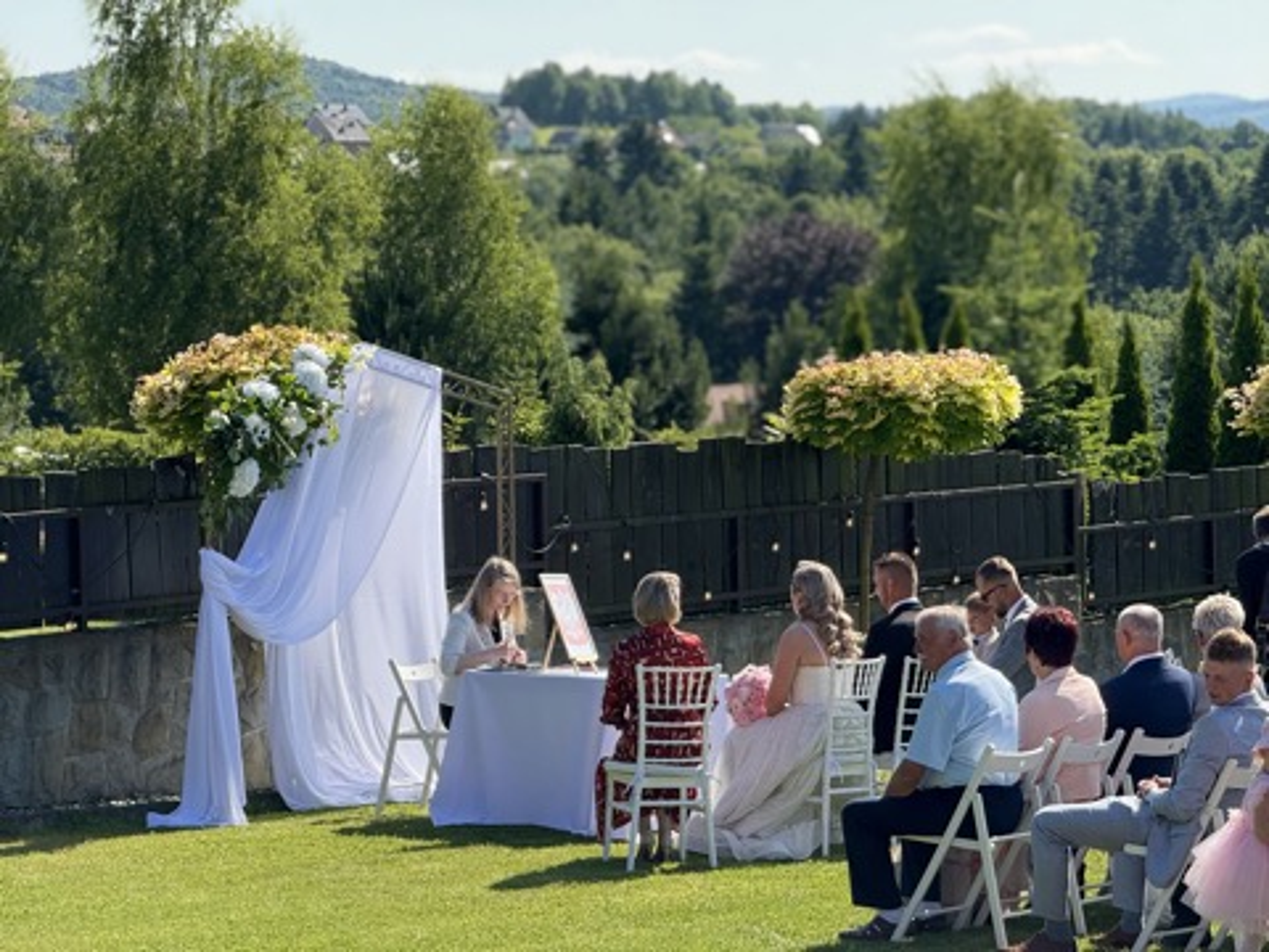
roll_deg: +0.5
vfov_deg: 12.3
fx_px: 4399
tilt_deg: -2.8
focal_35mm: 120
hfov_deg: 16.4
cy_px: 476
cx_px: 634
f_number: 2.8
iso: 64
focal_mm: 15.66
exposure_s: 1/1033
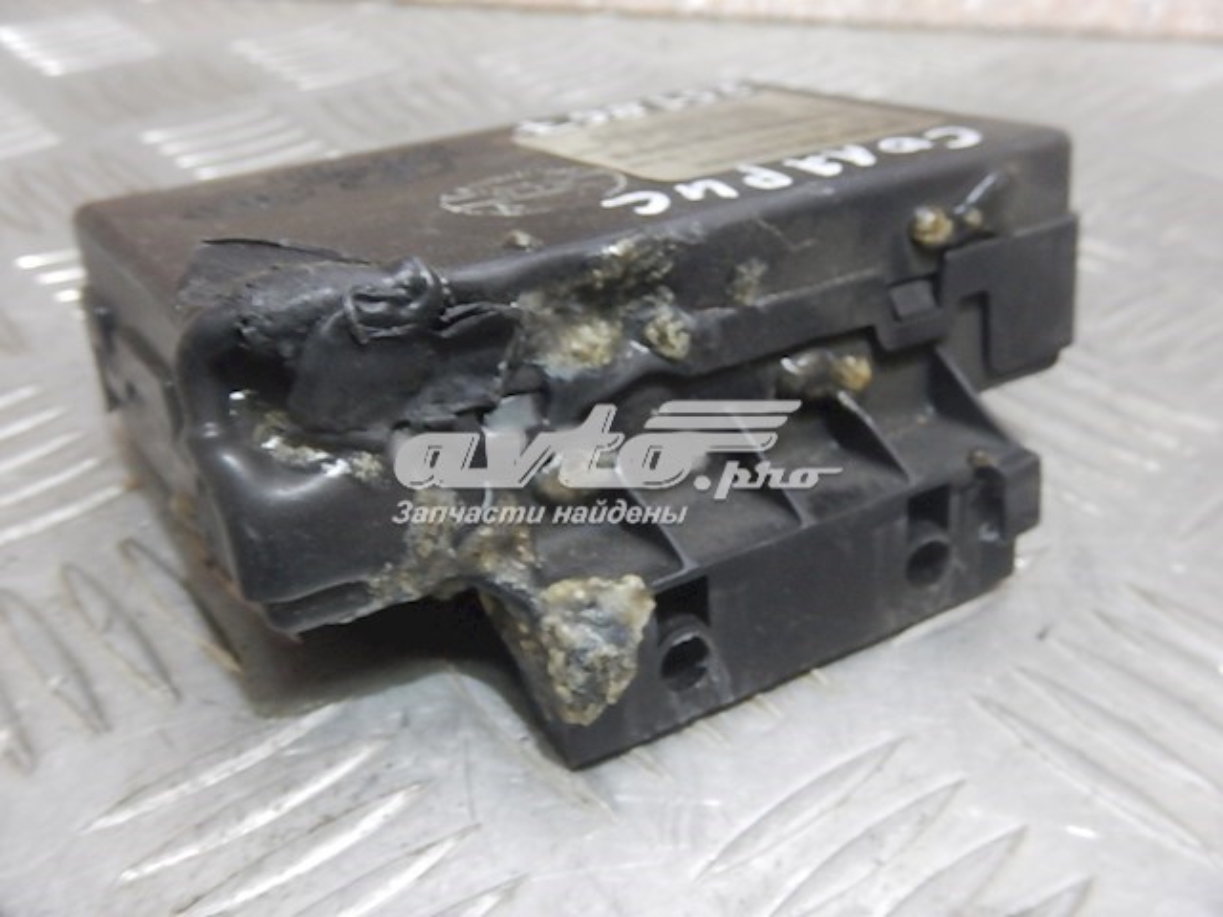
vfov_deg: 38.7
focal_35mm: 37
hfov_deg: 50.1
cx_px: 612
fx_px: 1307
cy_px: 458
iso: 500
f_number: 4.2
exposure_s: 1/10
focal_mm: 6.6
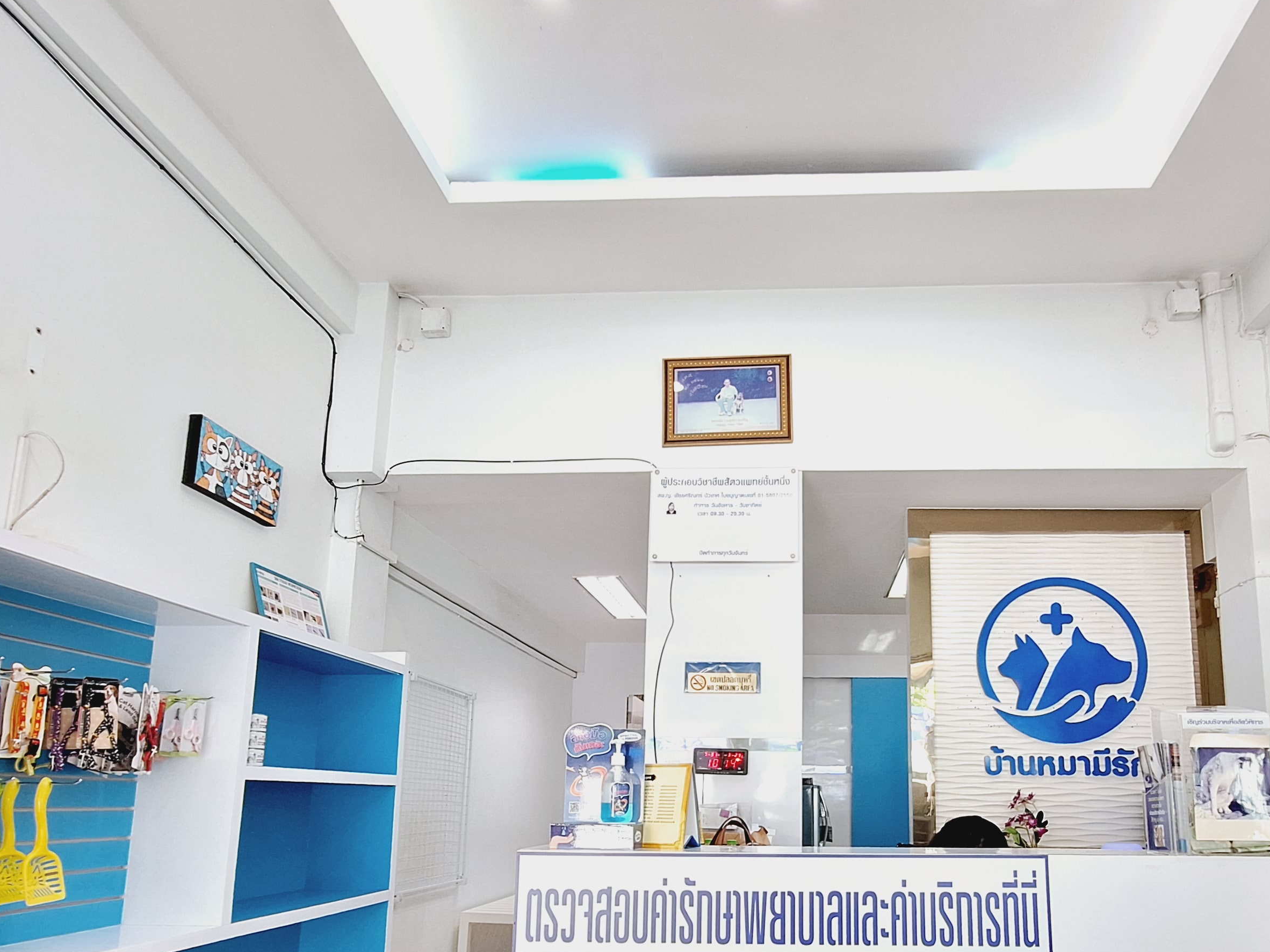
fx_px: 807
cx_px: 779
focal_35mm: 22
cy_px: 687
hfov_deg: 75.3
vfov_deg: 58.6
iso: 80
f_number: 2.2
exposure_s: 1/33
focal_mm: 1.74
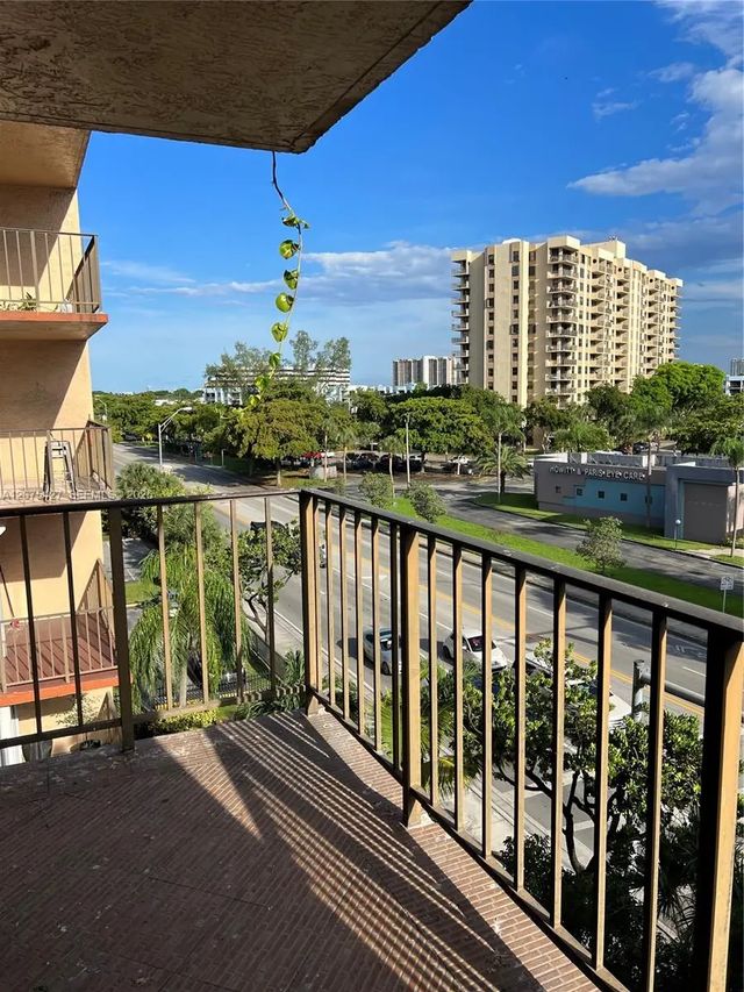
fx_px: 745
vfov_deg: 67.3
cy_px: 496
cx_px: 372
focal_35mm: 26
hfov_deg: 53.1
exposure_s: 1/3356
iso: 50
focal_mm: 5.7
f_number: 1.5
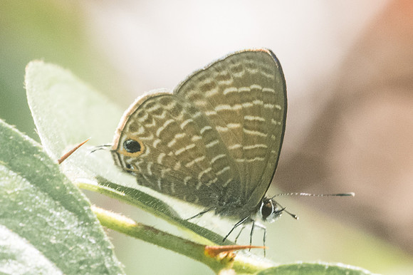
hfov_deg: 3.5
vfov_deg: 2.3
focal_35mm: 592
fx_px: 6793
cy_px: 128
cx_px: 242
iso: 1000
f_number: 14
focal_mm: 150
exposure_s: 1/250
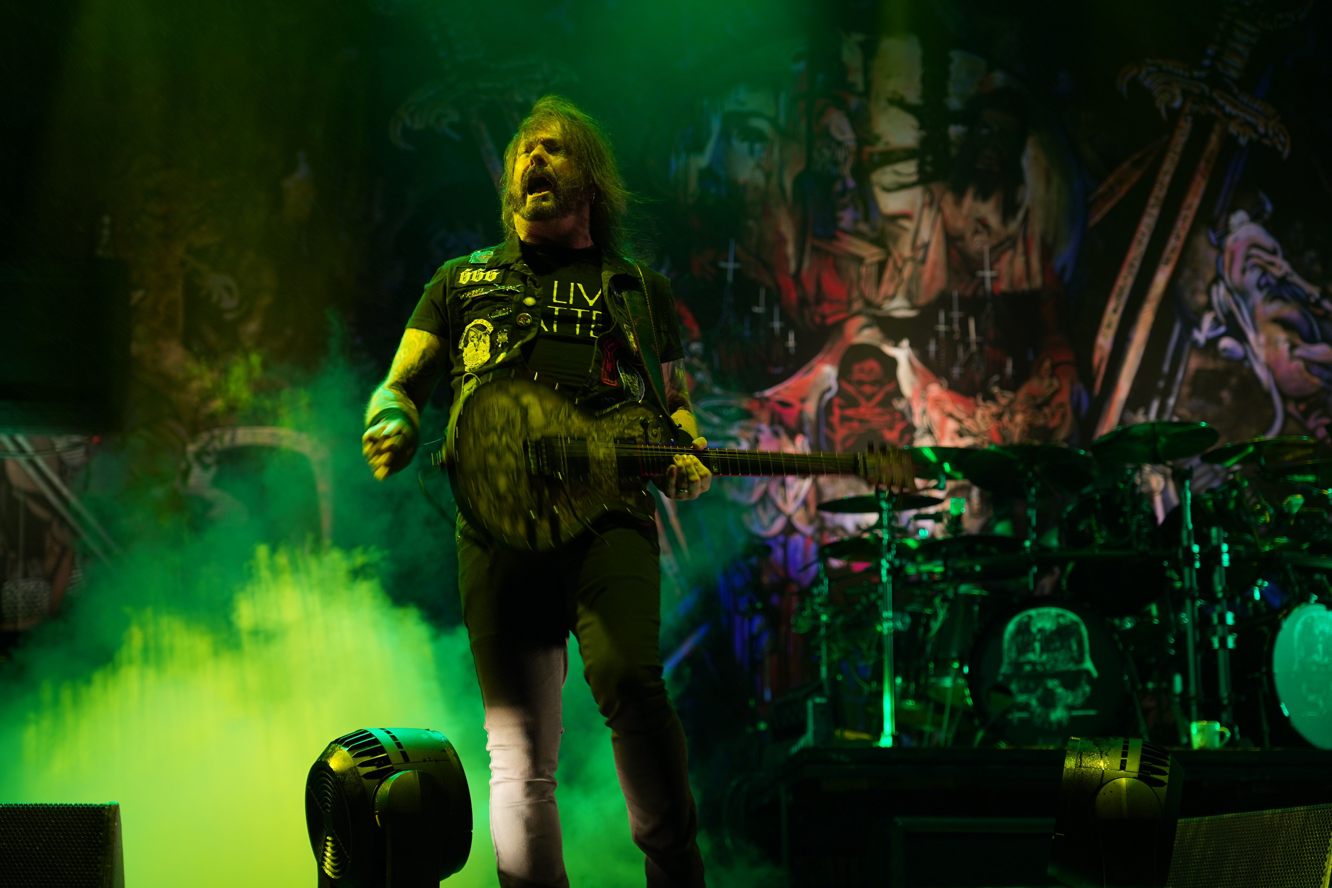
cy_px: 444
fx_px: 2516
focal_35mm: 68
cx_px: 666
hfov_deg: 29.7
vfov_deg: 20.0
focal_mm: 68
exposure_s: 1/80
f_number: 4
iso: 200
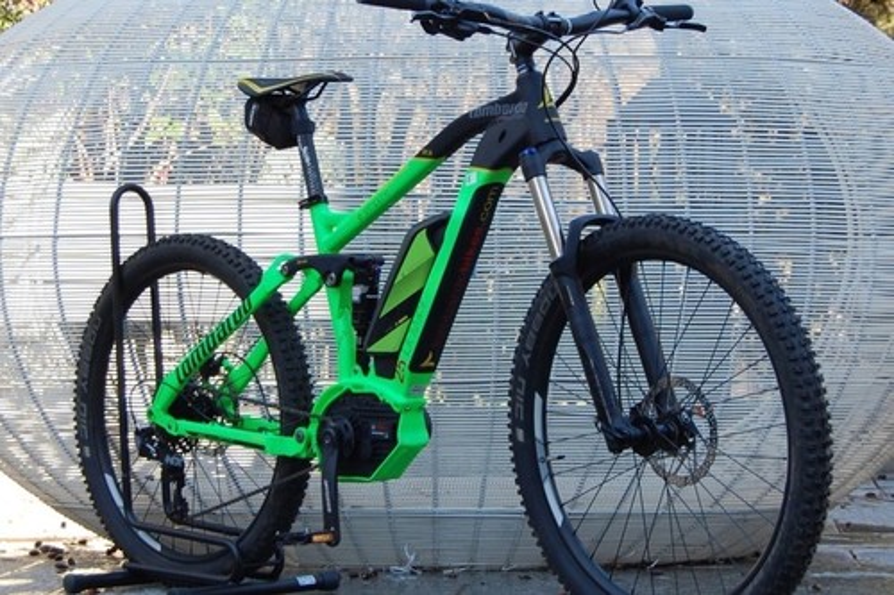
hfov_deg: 37.9
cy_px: 298
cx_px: 447
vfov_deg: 25.7
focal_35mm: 52
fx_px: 1303
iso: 320
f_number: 5.6
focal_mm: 35
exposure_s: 1/125
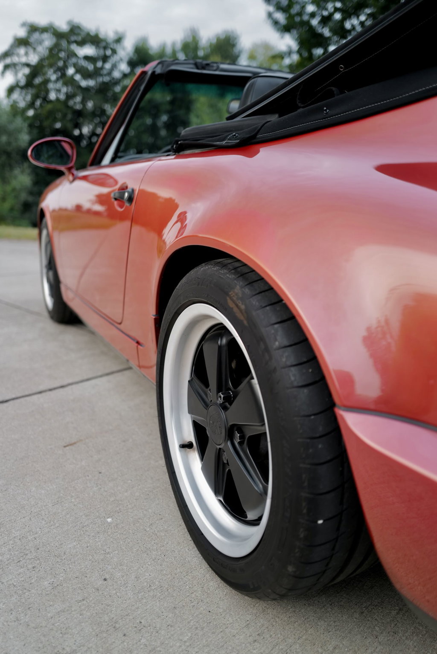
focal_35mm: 28
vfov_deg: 65.5
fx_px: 509
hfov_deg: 46.4
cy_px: 327
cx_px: 218
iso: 100
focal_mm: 28
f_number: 1.8
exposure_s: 1/50
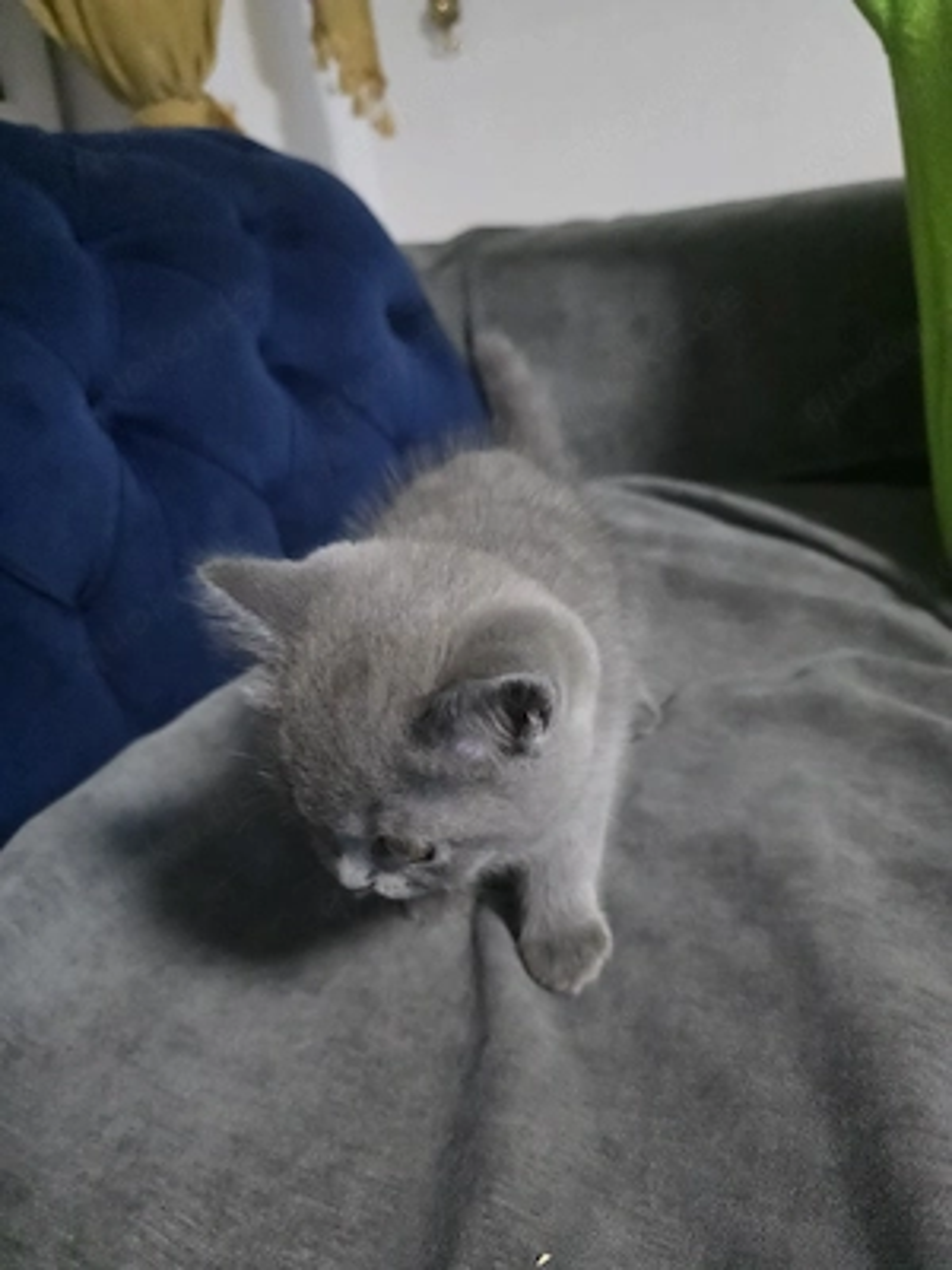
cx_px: 476
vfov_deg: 73.9
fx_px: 843
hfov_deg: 58.9
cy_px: 635
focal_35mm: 23
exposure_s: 1/50.3
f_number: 1.7
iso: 2000
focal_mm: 6.3
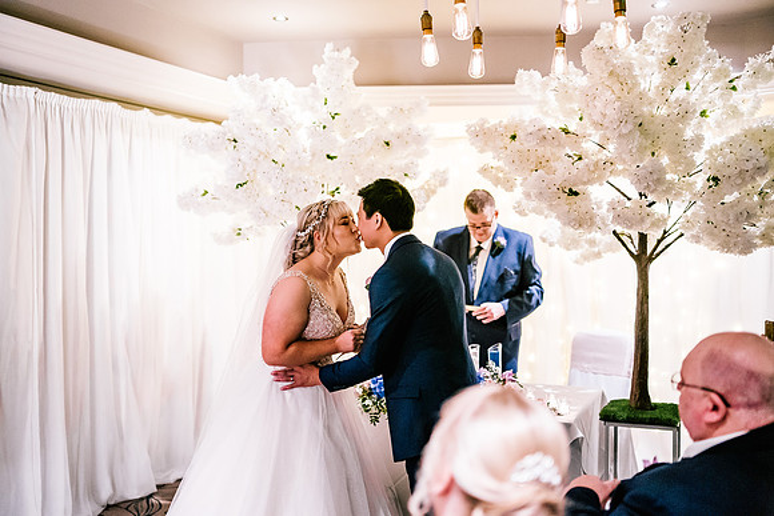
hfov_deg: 53.5
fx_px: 767
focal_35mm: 36
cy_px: 258
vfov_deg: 37.2
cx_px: 387
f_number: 1.4
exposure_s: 1/250
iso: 3200
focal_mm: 35
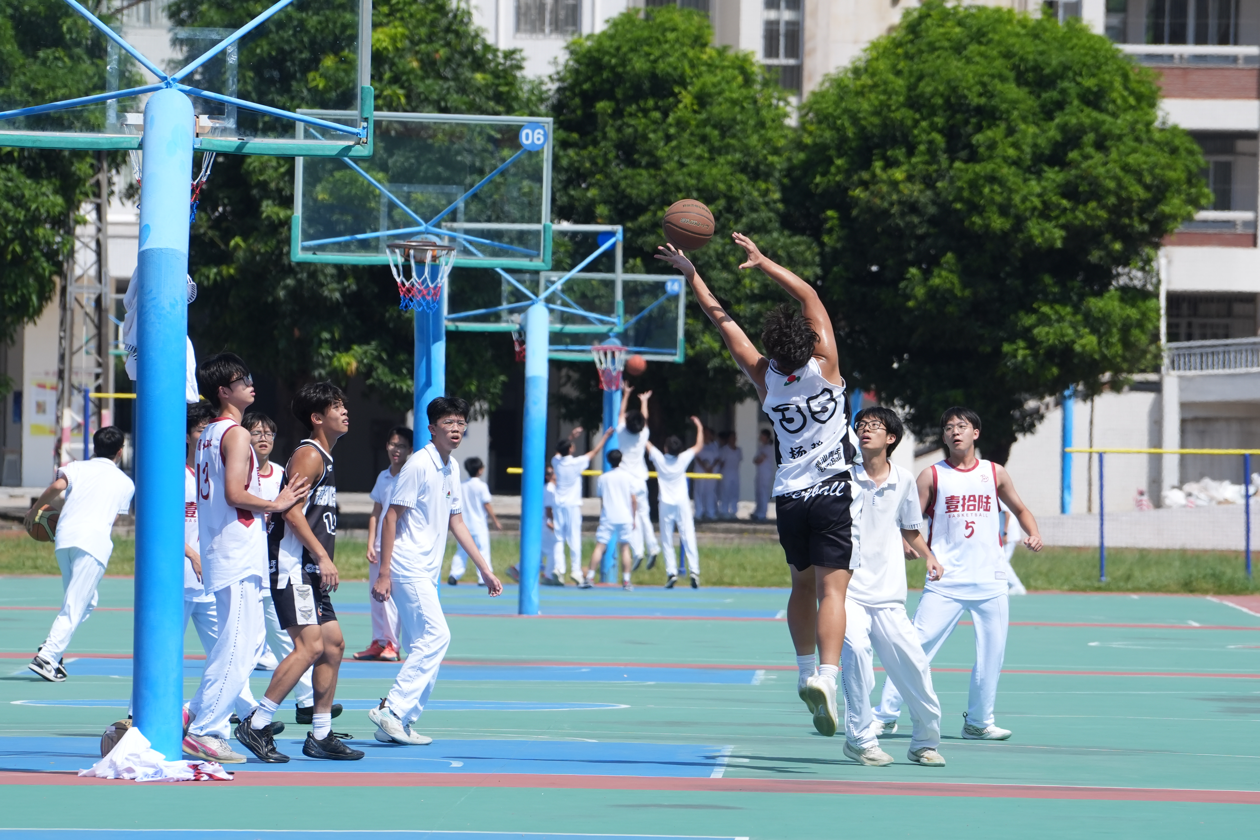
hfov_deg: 6.9
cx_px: 630
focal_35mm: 300
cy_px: 420
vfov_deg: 4.6
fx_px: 10499
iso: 200
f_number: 6.3
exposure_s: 1/1000
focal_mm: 200
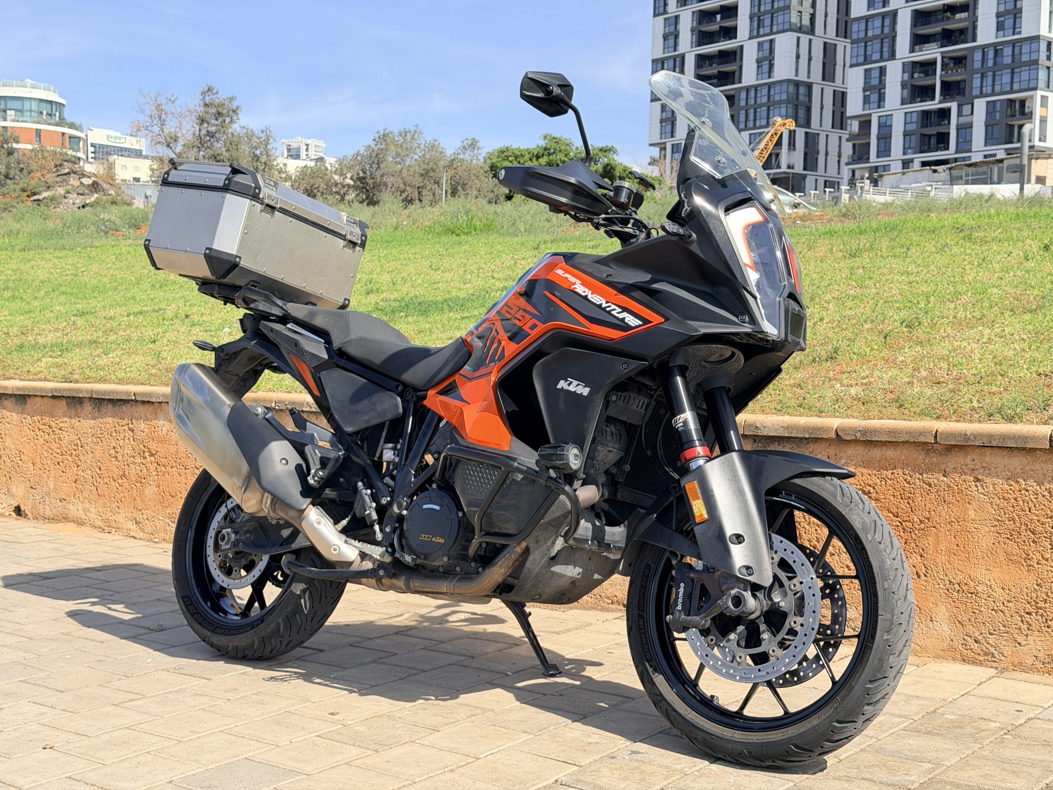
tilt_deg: -2.7
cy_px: 395
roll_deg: -0.6
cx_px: 526
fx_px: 1460
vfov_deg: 30.3
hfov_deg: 39.7
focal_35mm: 48
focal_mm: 6.76
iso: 100
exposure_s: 1/2494
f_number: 1.78
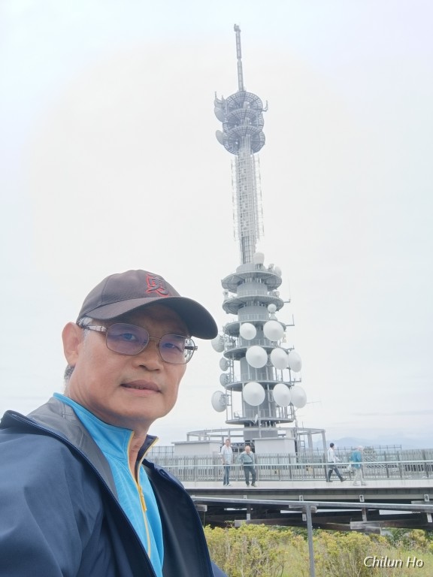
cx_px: 216
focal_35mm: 24
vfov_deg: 71.6
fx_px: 400
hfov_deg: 56.8
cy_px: 288
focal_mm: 3.24
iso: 60
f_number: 2.45
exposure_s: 1/1307
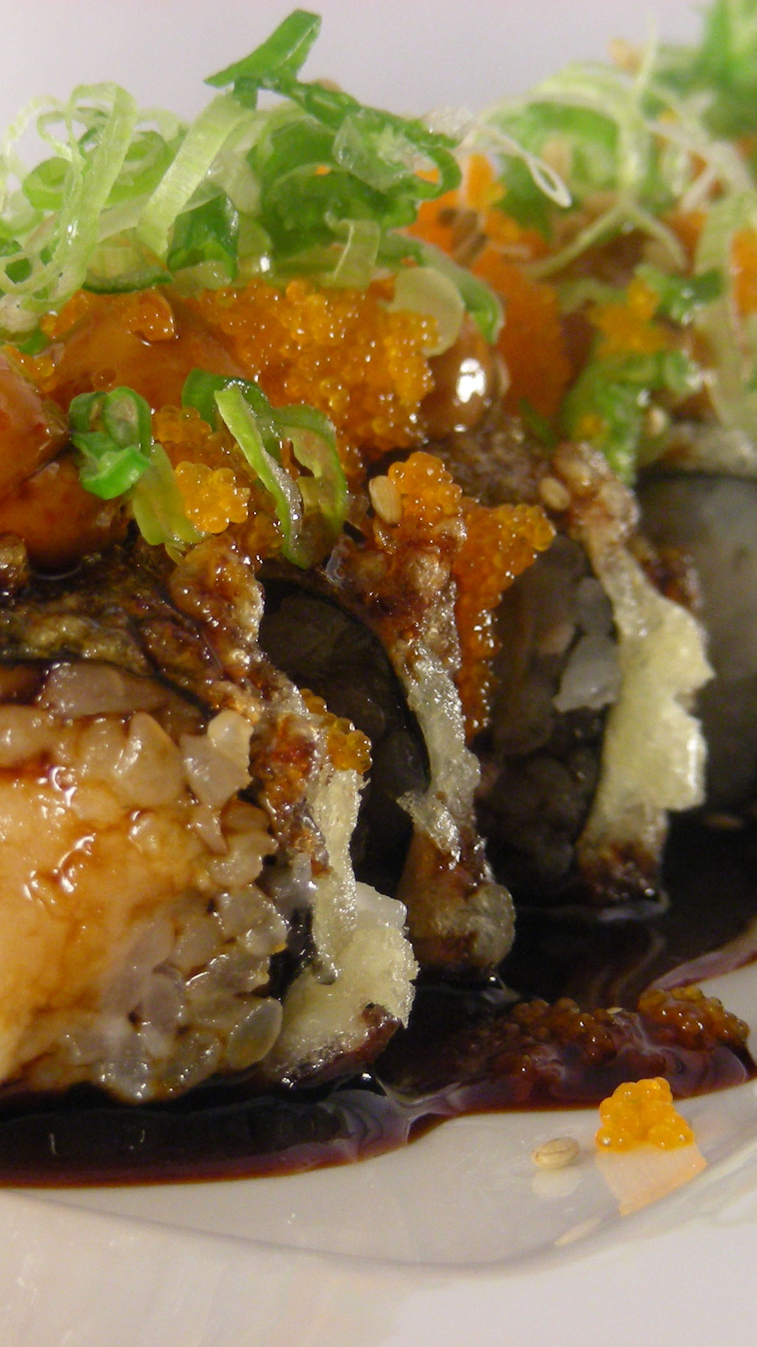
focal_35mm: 144
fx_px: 5140
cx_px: 317
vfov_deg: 14.9
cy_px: 674
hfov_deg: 8.4
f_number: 4
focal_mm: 16.5
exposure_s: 1/542
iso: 200
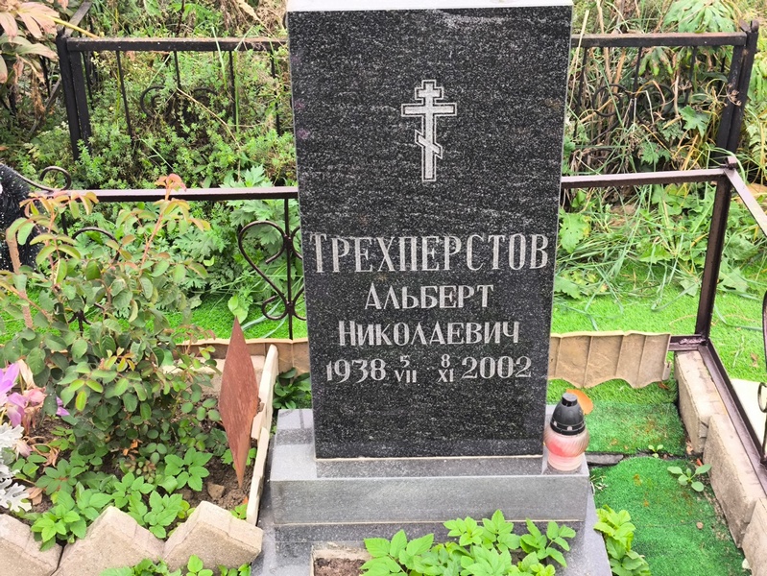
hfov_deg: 38.2
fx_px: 1108
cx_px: 384
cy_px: 288
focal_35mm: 50
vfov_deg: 29.1
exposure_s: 1/60
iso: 64
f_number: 1.7
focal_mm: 4.71
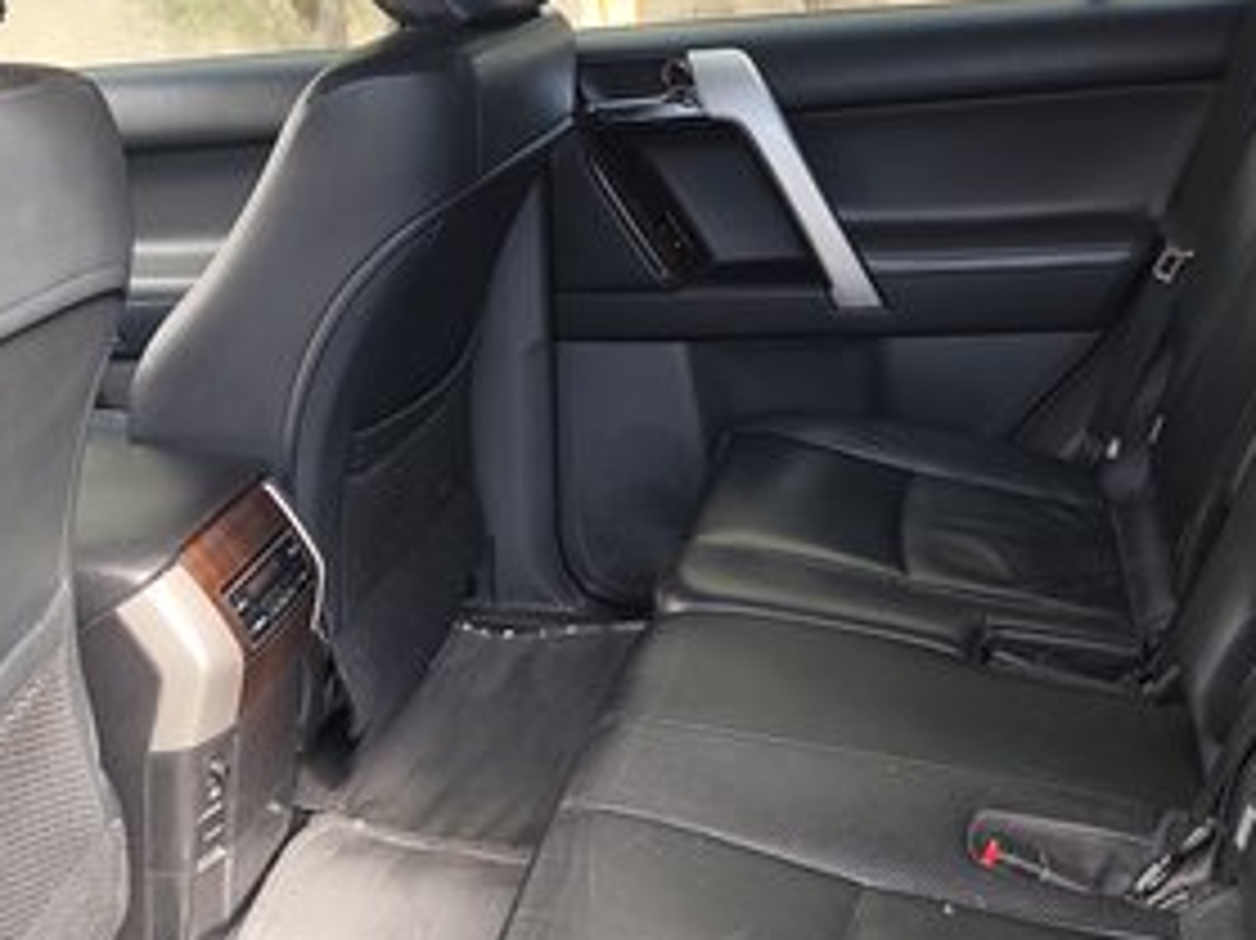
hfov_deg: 54.9
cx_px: 770
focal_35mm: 33
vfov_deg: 42.3
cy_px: 634
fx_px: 1197
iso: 100
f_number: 1.65
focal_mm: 6.19
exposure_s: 1/100
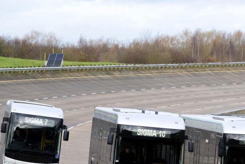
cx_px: 147
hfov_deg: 6.4
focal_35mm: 320
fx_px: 2178
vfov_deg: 4.3
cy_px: 143
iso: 1250
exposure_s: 1/640
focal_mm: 180
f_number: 5.6
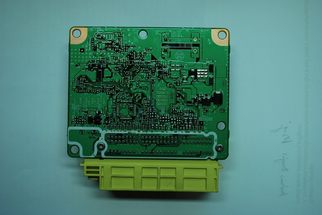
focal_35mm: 48
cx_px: 161
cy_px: 108
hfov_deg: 41.1
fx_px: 430
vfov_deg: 28.1
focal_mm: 32
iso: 200
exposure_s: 1/30
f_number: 5
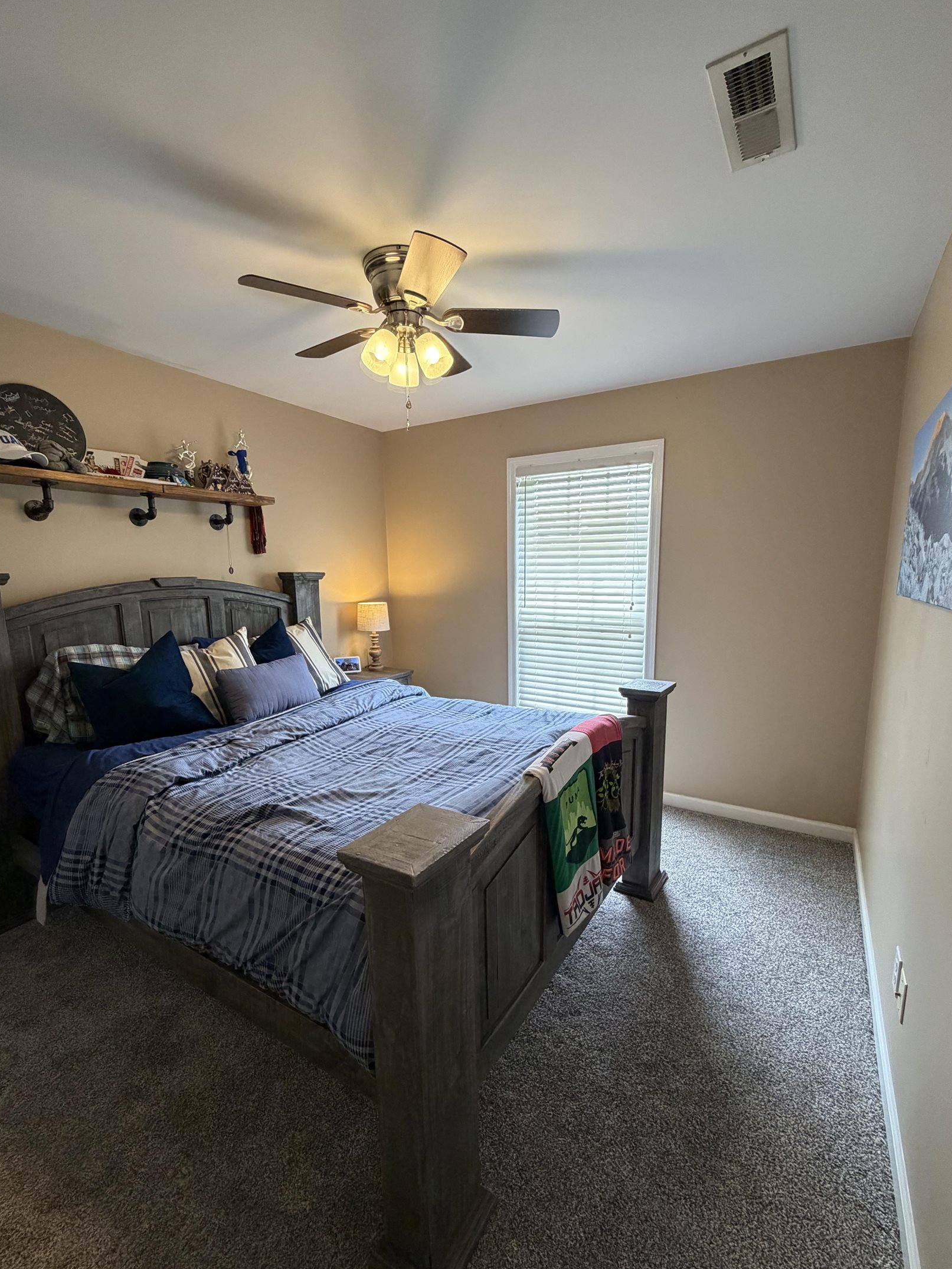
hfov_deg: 81.7
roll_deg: +0.4
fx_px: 550
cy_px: 671
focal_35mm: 15
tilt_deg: -9.1
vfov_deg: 98.1
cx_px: 486
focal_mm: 2.22
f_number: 2.2
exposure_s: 1/120
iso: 320
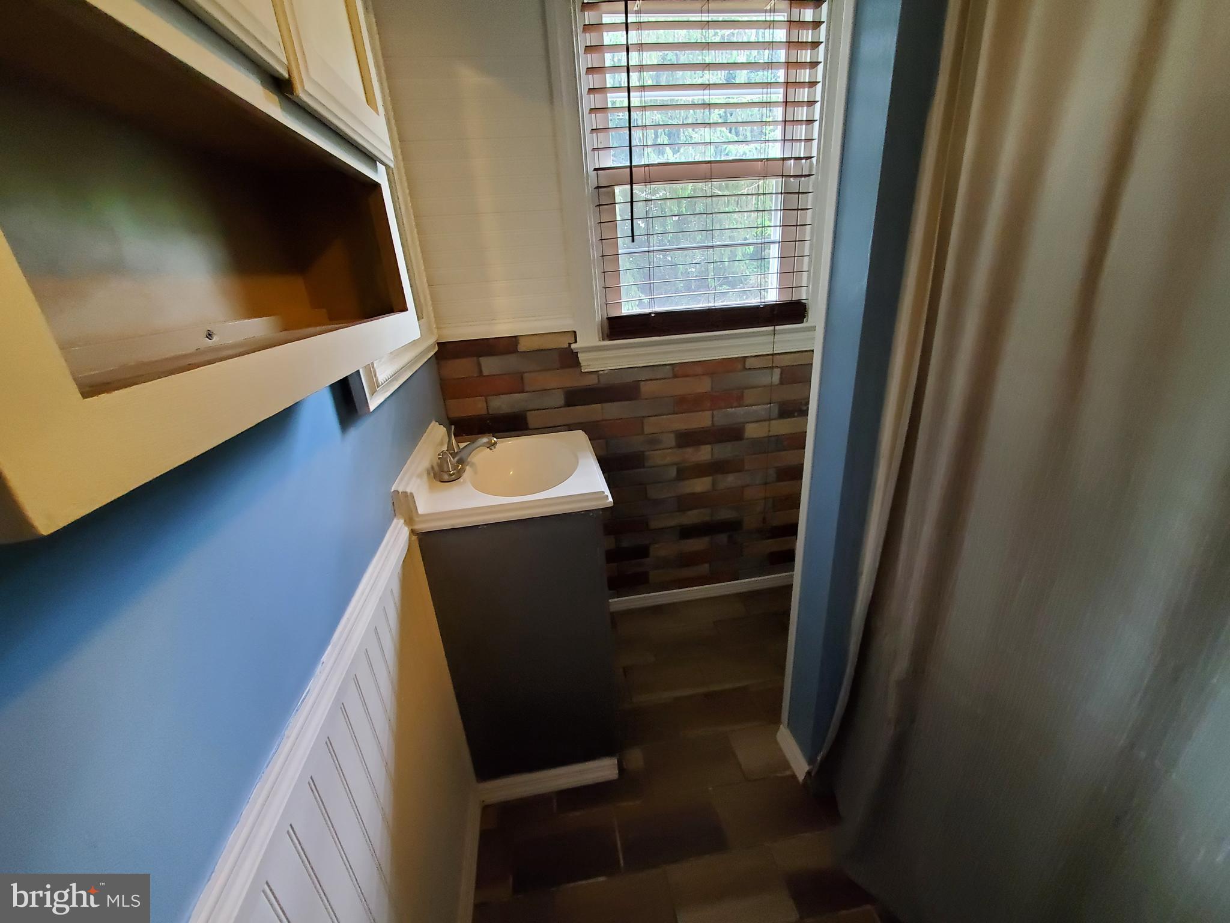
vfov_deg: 89.9
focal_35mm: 13
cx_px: 615
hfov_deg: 106.2
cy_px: 462
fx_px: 462
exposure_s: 1/29
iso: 800
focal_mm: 1.8
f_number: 2.2
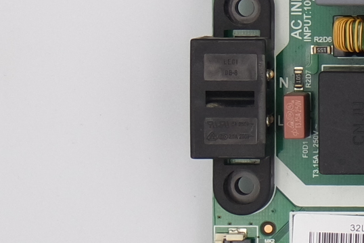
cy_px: 79
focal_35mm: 249
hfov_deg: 7.9
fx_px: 2518
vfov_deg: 5.5
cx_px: 765
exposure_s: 1/125
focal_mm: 17
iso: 160
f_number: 5
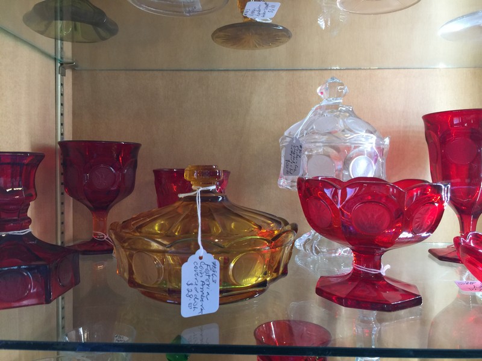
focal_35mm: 29
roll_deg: -0.7
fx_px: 404
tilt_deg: -3.8
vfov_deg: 48.2
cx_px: 241
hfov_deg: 61.7
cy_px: 180
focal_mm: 4.15
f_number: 2.2
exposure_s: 1/15
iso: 50
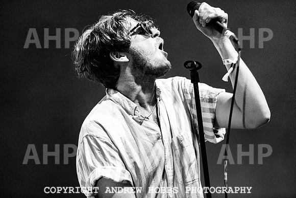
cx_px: 148
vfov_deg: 6.9
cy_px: 99
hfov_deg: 10.3
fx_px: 1645
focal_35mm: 200
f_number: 2.8
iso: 5000
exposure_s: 1/400
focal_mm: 200
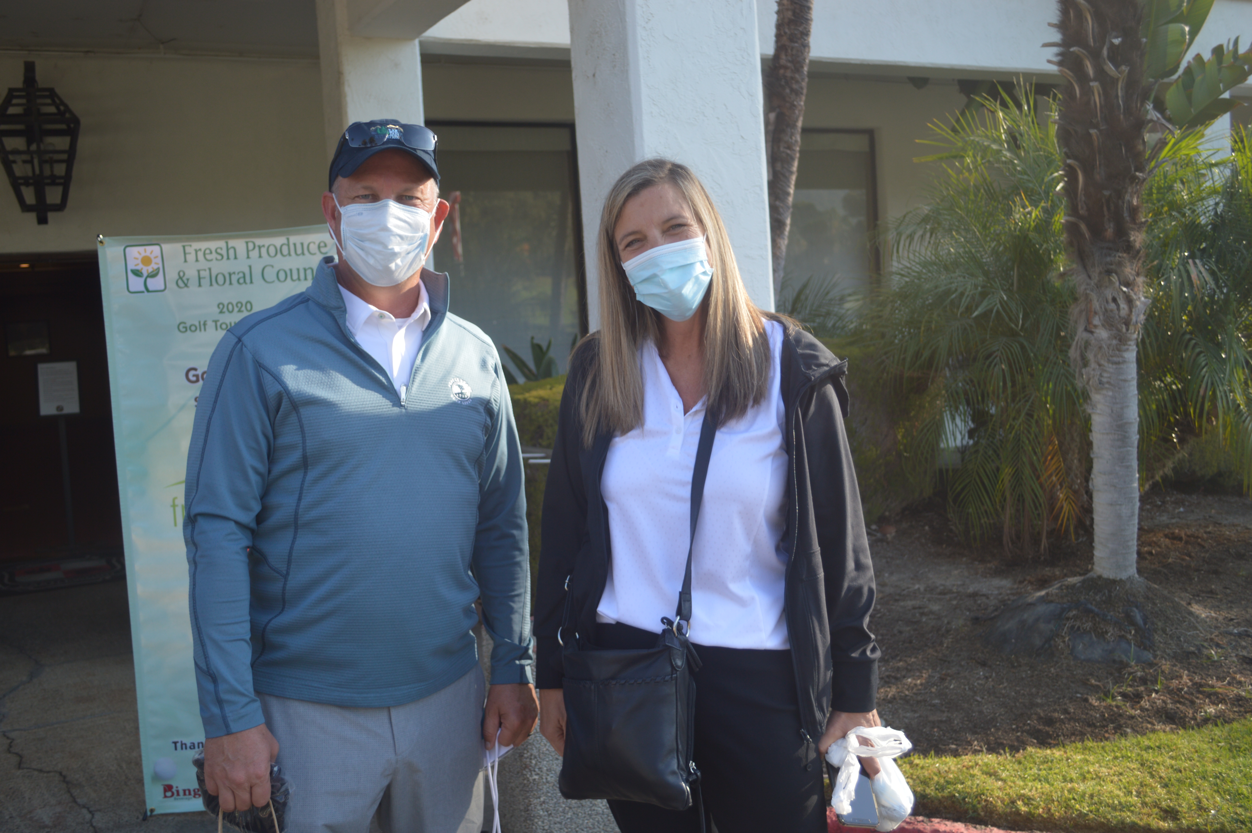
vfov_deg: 39.9
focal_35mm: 33
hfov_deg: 57.3
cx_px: 626
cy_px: 416
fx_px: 1147
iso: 100
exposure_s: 1/200
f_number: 4
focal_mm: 22
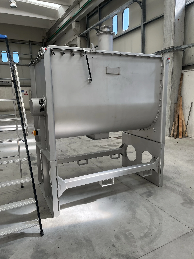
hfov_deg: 53.1
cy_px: 130
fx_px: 194
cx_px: 97
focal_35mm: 26
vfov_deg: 67.3
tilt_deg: -8.1
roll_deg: +2.2
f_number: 1.6
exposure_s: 1/347
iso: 50
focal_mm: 5.1
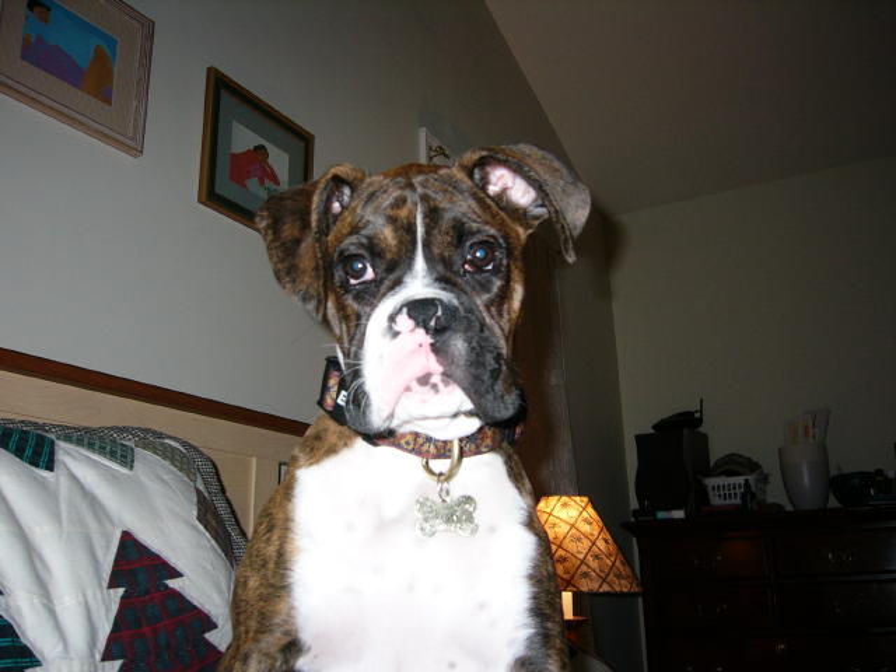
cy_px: 336
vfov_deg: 40.7
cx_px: 448
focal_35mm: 35
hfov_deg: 52.6
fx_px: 906
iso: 100
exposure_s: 1/60
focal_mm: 5.8
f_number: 2.8
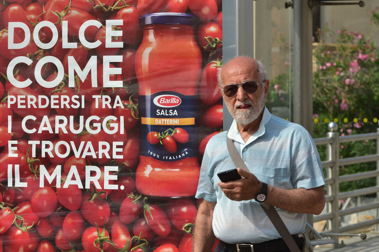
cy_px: 126
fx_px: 1658
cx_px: 190
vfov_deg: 8.7
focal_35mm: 158
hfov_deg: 13.0
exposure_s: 1/1250
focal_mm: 105
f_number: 8
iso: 250
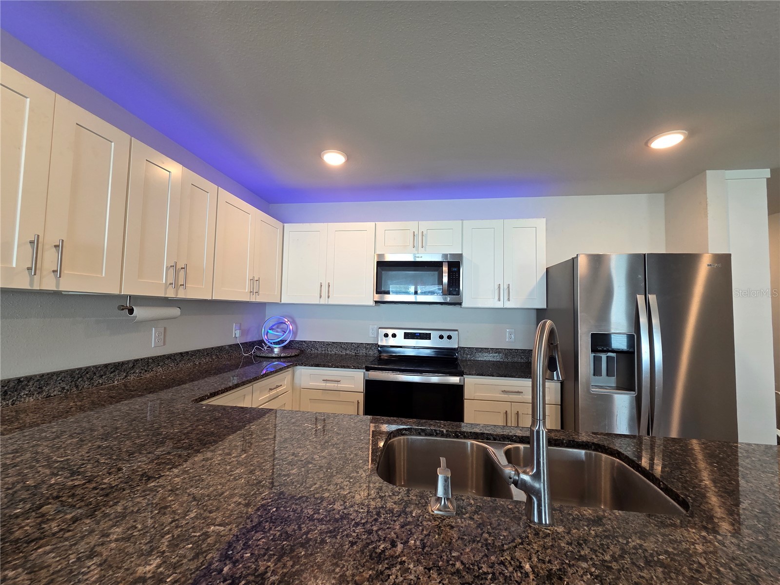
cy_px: 292
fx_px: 293
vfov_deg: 89.9
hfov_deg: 106.2
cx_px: 390
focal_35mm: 13
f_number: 2.2
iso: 160
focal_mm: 2.2
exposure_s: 1/60
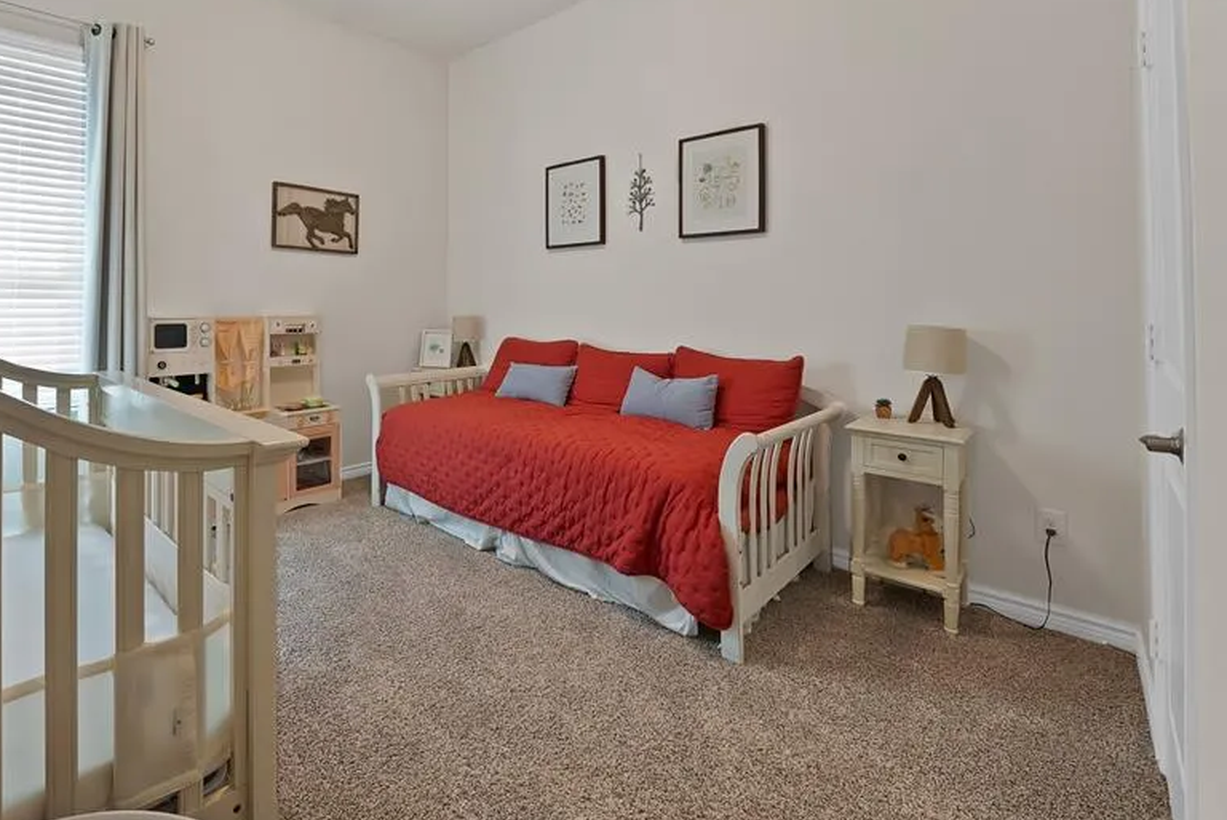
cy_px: 305
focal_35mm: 16
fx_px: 546
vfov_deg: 72.5
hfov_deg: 95.4
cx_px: 489
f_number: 8
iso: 640
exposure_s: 1/5
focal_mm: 12
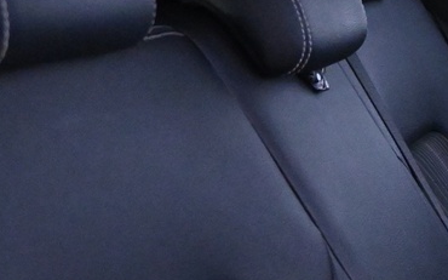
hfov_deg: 15.7
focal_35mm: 107
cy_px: 347
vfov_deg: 11.9
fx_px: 1306
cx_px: 874
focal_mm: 16
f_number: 3.5
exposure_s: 1/25
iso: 6400
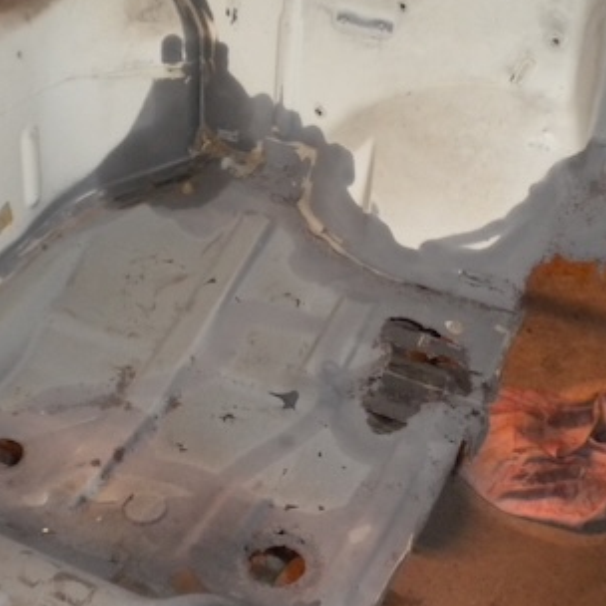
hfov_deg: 28.1
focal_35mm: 61
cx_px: 259
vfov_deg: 28.1
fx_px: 1208
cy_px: 275
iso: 400
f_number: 3.1
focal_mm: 6.3
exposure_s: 1/30
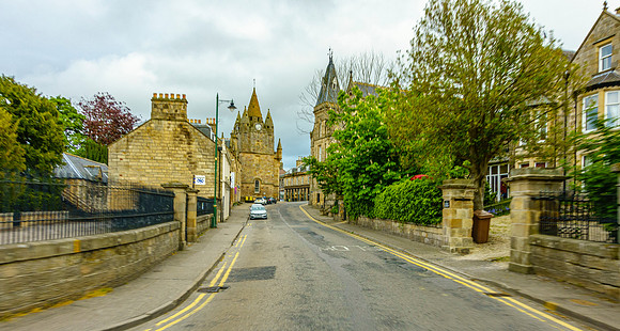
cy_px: 206
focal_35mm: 25
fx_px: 413
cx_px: 310
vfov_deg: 43.4
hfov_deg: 73.8
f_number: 7.1
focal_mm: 8.9
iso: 125
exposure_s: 1/50
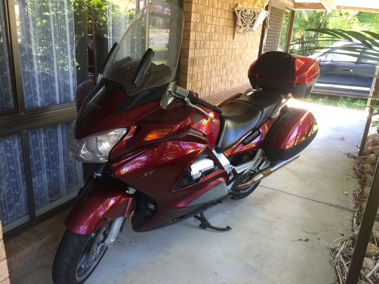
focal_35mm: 29
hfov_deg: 61.7
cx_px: 190
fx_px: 318
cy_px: 142
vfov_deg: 48.2
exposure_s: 1/30
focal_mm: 4.15
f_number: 2.2
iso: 50
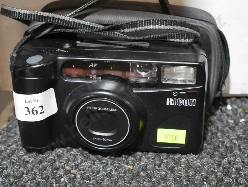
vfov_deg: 22.3
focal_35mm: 66
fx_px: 473
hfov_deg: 29.4
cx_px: 124
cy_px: 94
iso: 2500
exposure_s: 1/80
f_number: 5.4
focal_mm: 33
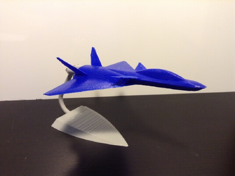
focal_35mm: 33
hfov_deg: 55.4
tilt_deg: -27.0
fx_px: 224
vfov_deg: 42.8
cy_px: 88
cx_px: 118
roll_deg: -2.7
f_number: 2.4
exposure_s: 1/24
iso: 100
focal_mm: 3.3
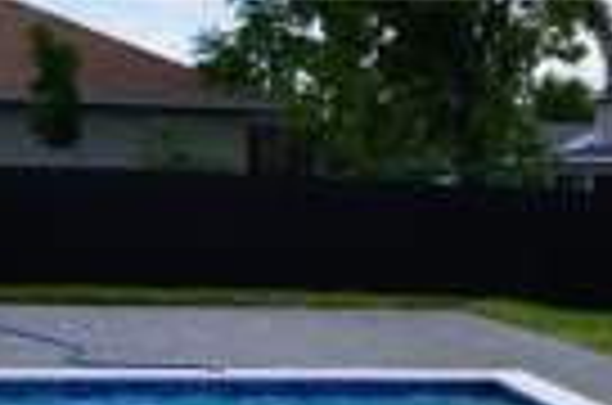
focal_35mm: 85
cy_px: 716
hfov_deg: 23.9
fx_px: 1442
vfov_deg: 14.2
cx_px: 378
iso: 100
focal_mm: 16
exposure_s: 1/125
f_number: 9
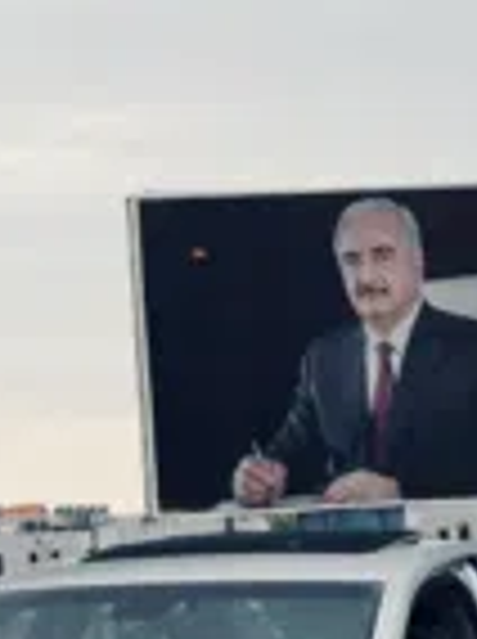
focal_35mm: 339
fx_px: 6247
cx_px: 207
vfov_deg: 5.8
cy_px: 608
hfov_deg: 4.4
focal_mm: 15.66
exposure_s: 1/240
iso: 64
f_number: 2.8
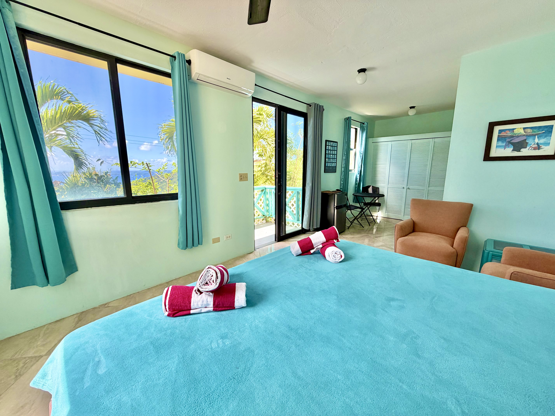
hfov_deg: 102.1
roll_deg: +1.0
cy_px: 208
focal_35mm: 14
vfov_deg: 85.7
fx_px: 224
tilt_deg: -9.9
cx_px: 278
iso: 50
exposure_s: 1/207
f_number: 2.2
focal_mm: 2.22
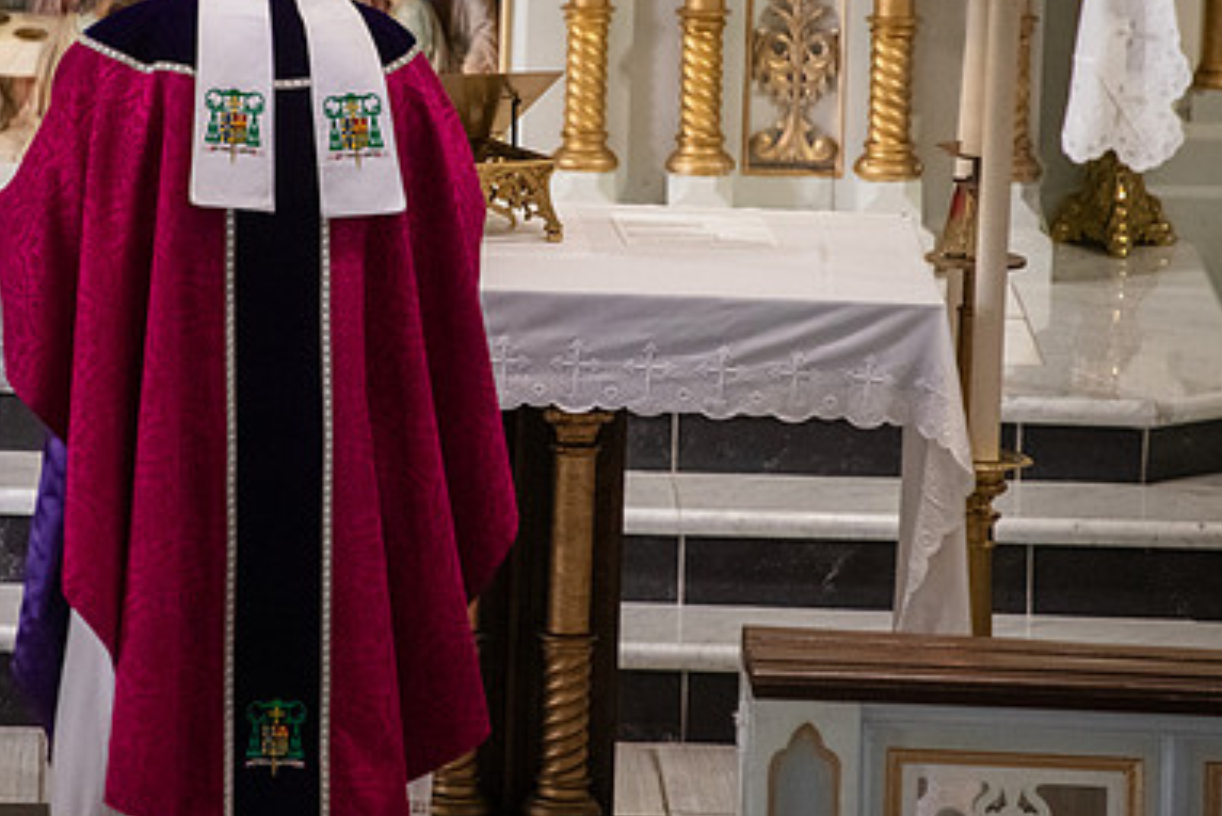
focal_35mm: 495
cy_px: 241
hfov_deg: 4.2
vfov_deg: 2.8
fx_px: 16808
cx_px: 444
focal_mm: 300
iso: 4000
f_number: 5.6
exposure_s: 1/160
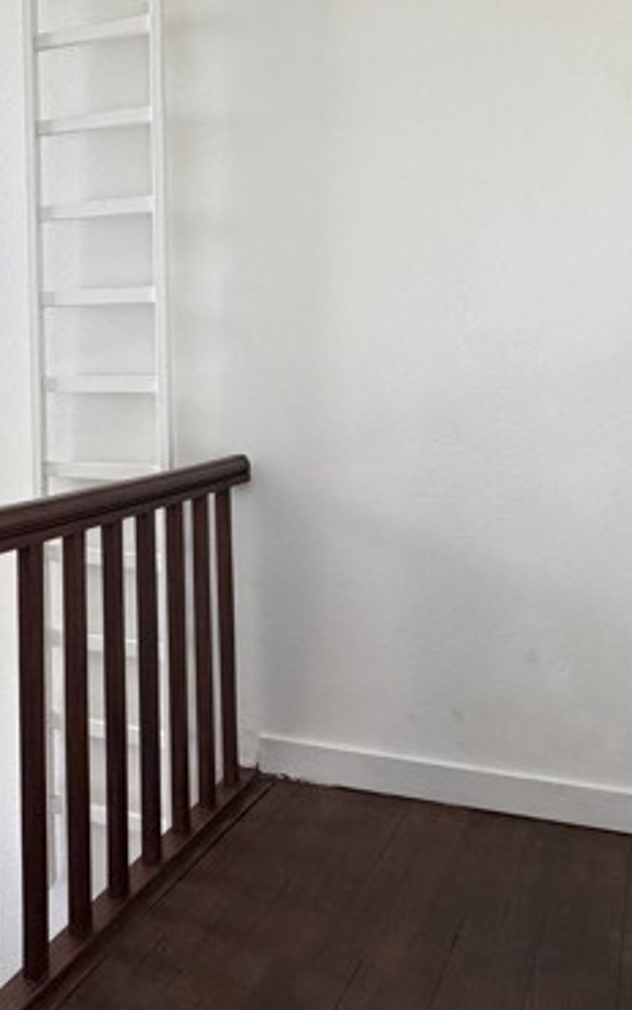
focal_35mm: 32
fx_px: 882
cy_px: 378
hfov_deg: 33.4
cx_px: -93
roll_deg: +1.3
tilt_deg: +1.5
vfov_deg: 58.9
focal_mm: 2.22
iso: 320
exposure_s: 1/67
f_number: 2.2
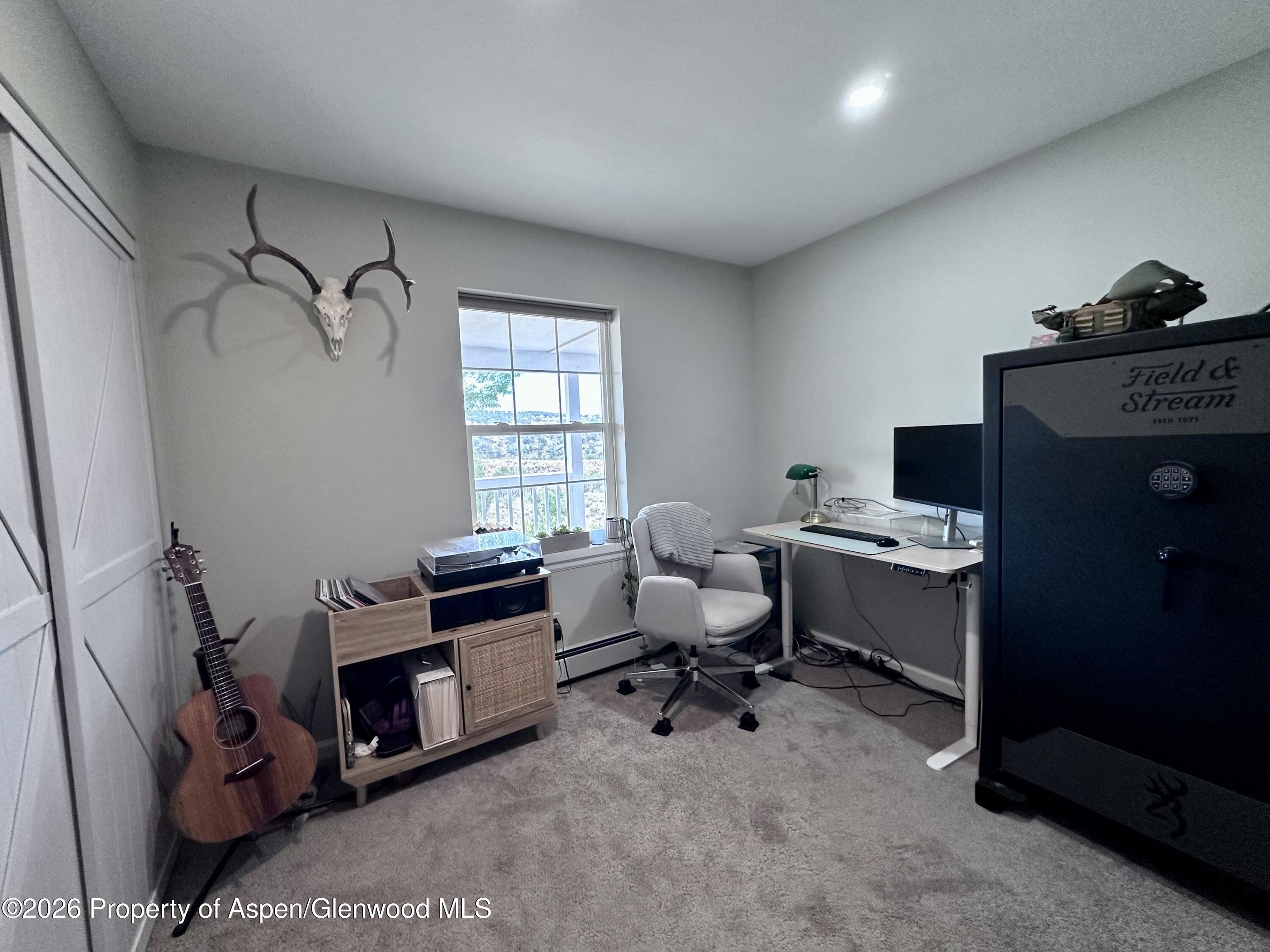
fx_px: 514
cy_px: 476
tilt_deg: -4.3
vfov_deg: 85.7
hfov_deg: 102.1
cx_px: 635
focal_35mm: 14
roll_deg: +2.0
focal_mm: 2.22
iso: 320
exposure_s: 1/120
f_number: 2.2
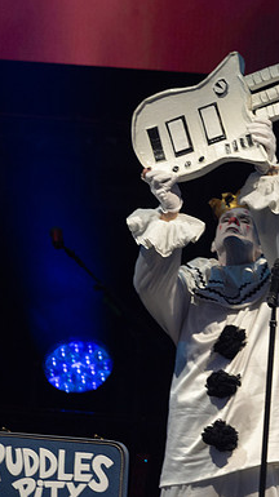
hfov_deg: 1.2
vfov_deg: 2.1
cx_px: 278
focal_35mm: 1009
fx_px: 13297
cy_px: 239
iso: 1000
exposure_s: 1/500
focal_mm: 600
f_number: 6.3
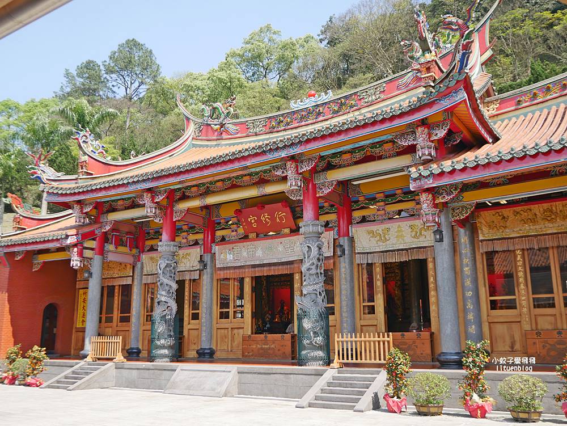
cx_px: 284
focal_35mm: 32
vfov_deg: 44.2
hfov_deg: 56.8
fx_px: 524
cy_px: 213
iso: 200
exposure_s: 1/500
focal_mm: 16
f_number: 4
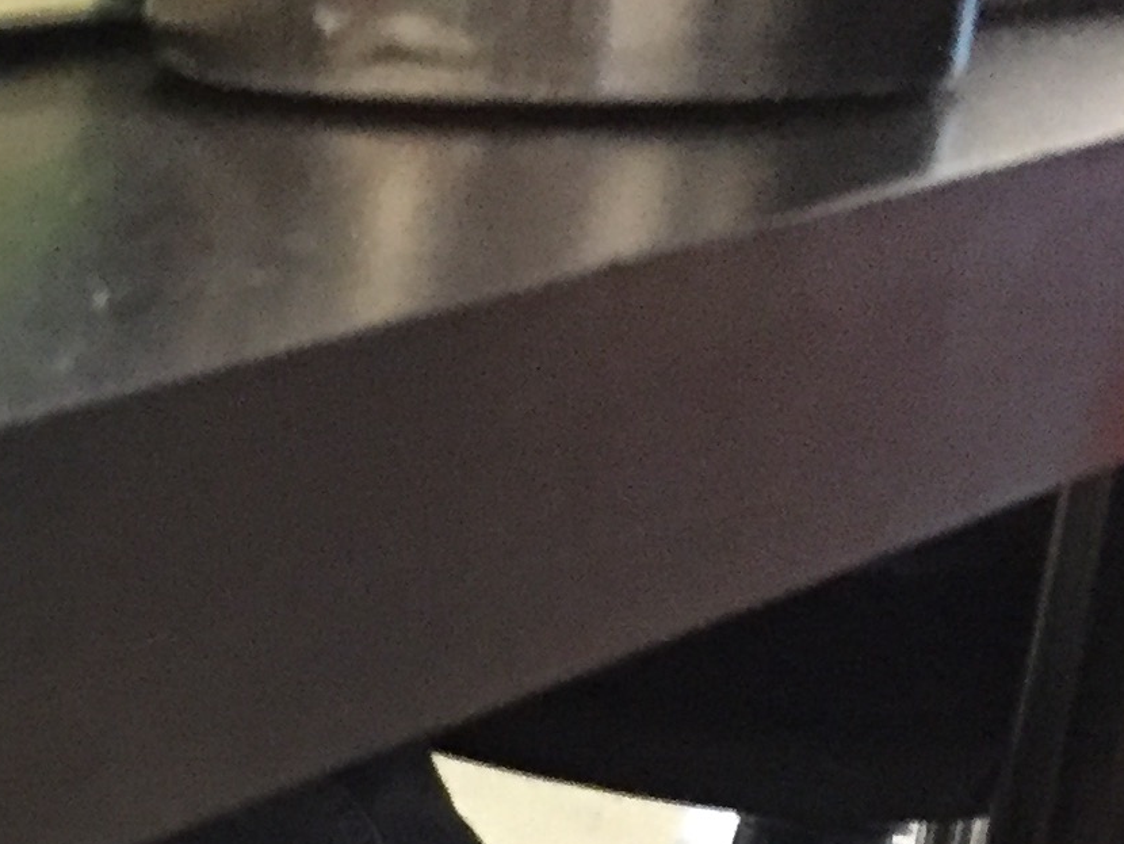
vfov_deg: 12.1
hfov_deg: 14.5
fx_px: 3703
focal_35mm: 114
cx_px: -1079
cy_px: 1416
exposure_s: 1/15
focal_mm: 4.15
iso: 320
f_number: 2.2
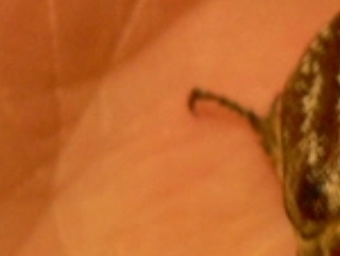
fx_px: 2391
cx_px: 422
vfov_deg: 6.1
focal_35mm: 243
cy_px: 215
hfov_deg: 8.0
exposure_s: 1/4
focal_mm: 9.4
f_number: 2.8
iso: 200
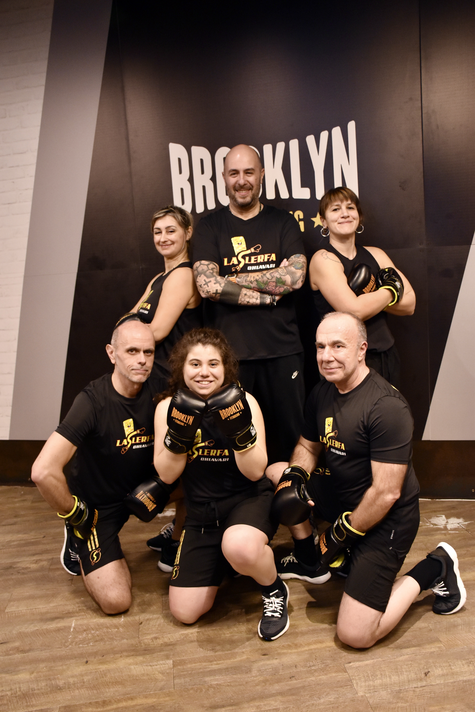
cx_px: 238
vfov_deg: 57.2
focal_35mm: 33
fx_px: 653
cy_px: 356
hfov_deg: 40.0
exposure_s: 1/60
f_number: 3.5
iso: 1600
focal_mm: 22
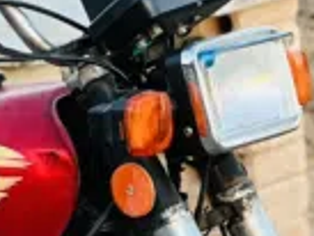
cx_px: 5
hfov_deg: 5.5
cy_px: 321
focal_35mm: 360
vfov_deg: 4.1
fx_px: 3268
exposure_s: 1/107
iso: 250
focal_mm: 9
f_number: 2.8
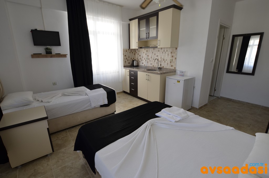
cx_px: 134
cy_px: 89
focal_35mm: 16
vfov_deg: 71.8
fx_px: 123
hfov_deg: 95.1
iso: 250
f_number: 5.6
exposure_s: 1/60
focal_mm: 11
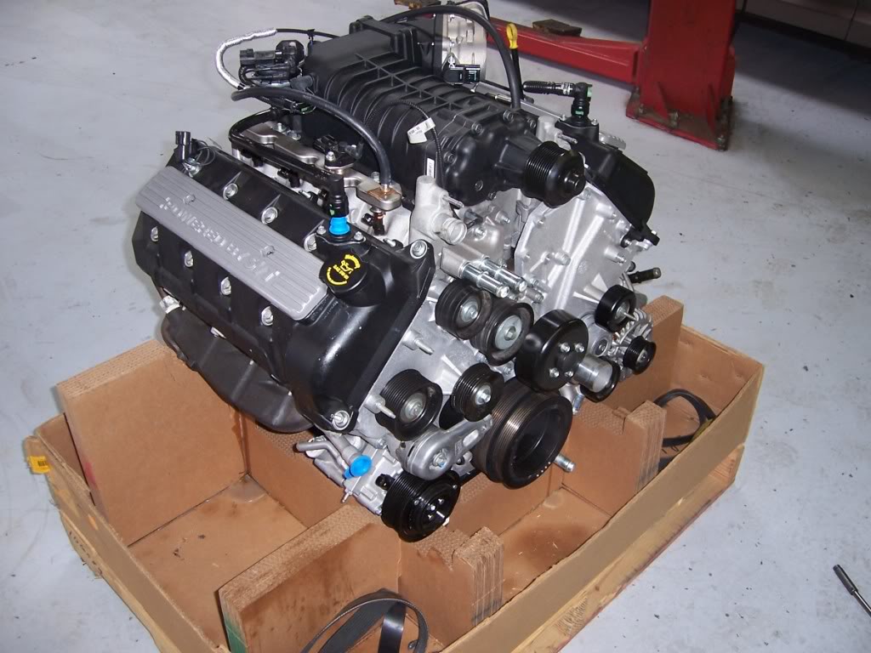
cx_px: 436
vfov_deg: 39.7
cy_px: 326
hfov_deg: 51.4
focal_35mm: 36
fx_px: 906
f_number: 3
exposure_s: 1/60
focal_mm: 6
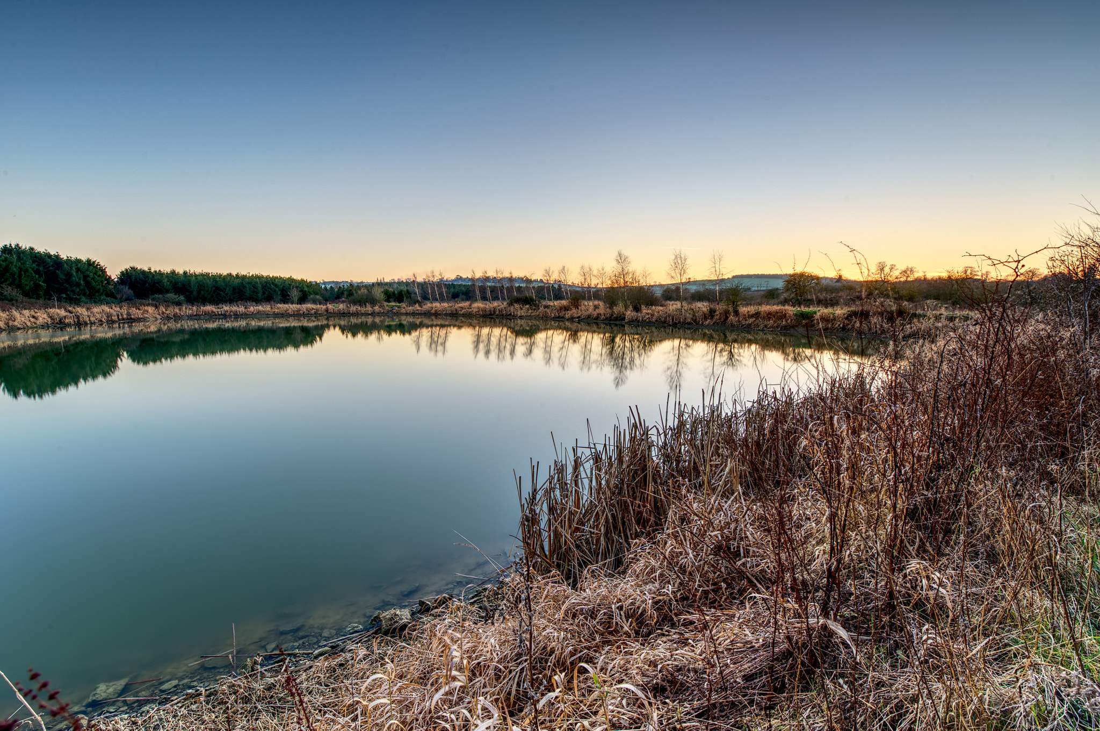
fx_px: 458
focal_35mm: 15
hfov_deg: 100.5
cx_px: 550
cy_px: 366
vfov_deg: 77.2
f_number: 13
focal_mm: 15
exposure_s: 1/2
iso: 200
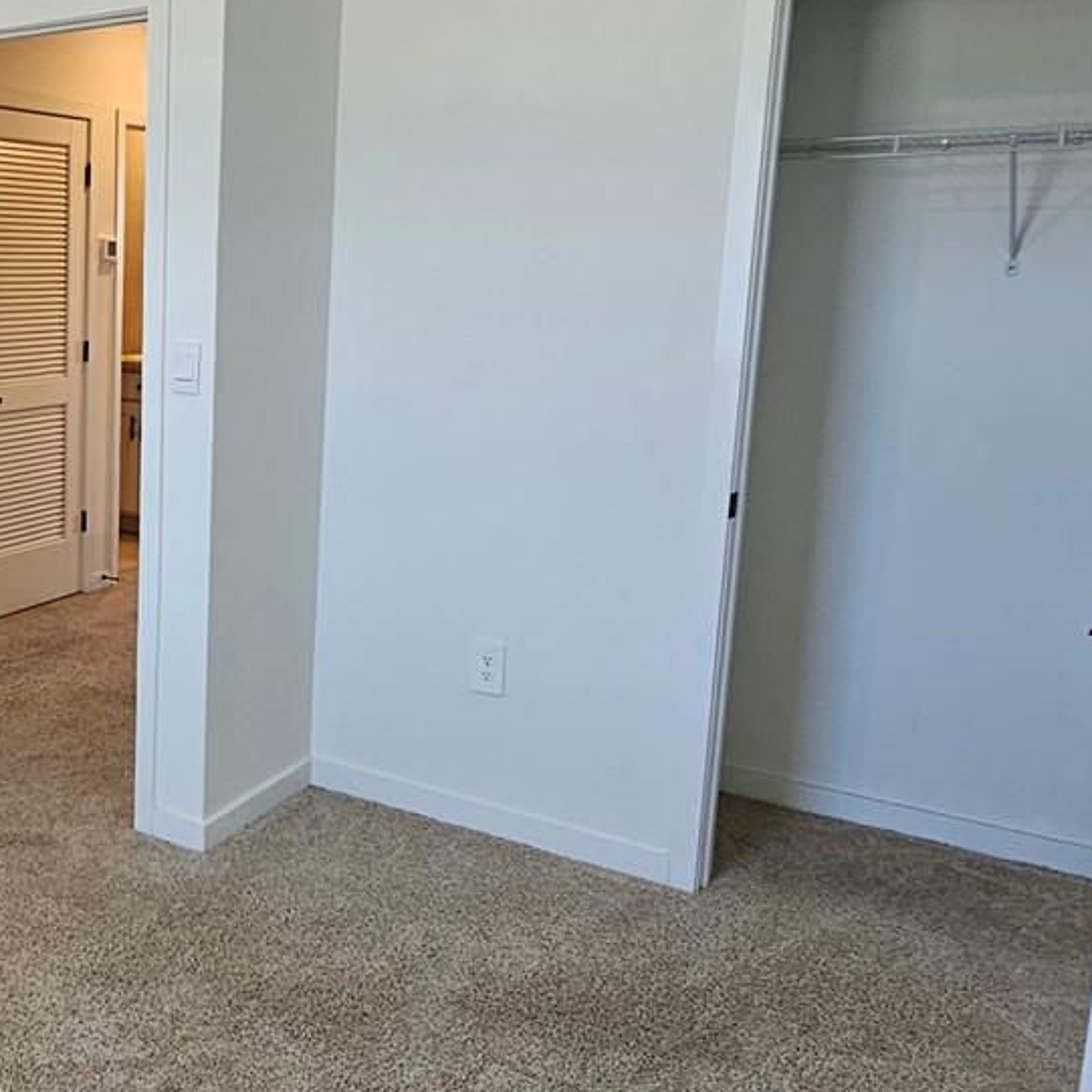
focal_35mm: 34
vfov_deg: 48.4
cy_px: 490
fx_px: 1213
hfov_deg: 42.8
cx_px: 40
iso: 125
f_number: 2.2
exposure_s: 1/60
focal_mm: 2.2
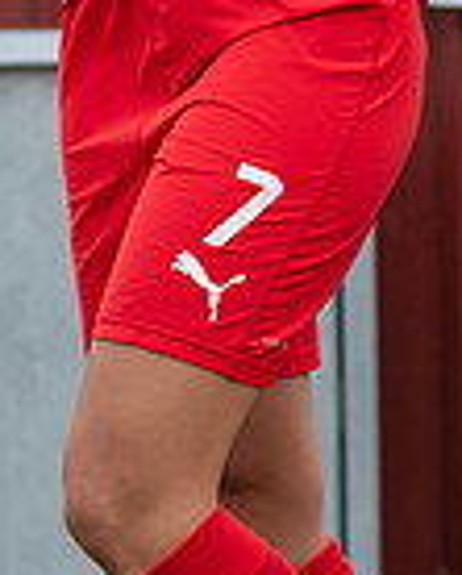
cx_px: 1128
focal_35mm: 413
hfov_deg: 3.7
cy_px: -194
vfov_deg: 4.7
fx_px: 7036
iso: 400
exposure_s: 1/1250
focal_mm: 70
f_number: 3.2
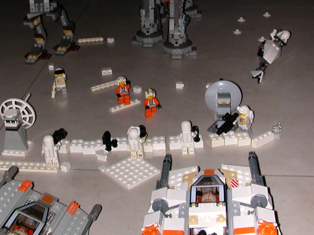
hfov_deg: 32.0
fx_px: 544
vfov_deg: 24.4
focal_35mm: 60
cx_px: 119
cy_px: 91
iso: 100
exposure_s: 1/59.9
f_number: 4.5
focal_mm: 5.6
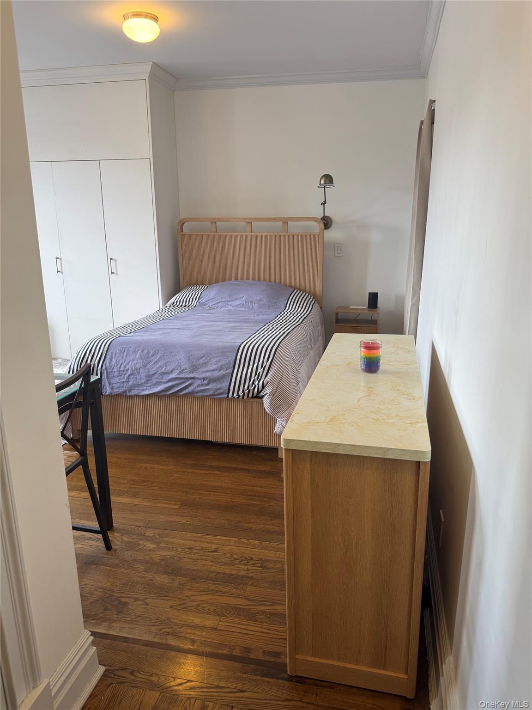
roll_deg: -0.1
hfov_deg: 56.8
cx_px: 266
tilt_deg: -14.1
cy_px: 355
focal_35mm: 24
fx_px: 492
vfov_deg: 71.6
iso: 100
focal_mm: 6.76
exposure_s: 1/60
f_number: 1.78
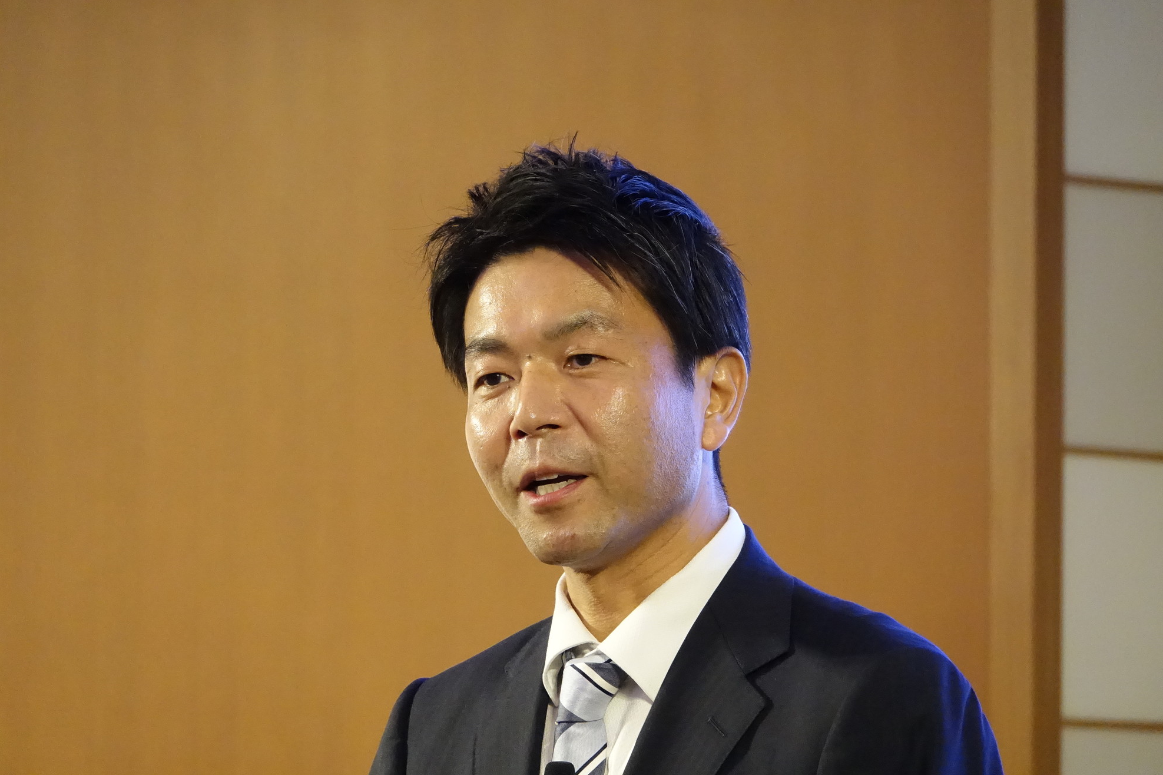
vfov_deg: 3.8
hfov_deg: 5.7
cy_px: 387
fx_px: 11692
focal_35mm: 362
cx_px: 581
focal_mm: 132.24
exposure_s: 1/250
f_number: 4
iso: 5000
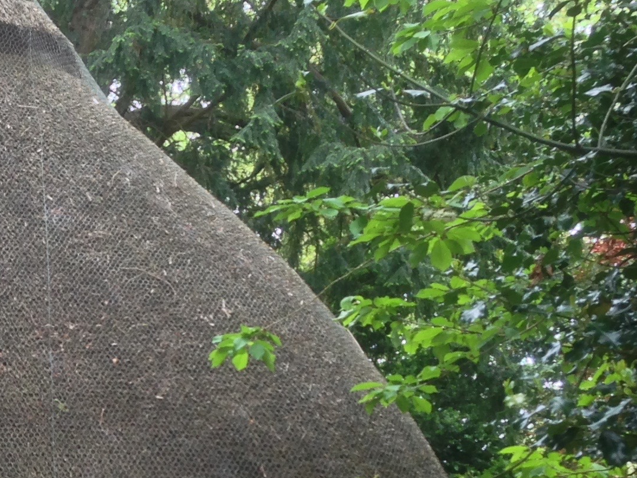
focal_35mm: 100
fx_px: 1840
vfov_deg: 14.4
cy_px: 534
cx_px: -90
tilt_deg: +8.4
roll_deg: -0.6
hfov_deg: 18.8
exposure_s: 1/40
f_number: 2.4
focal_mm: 4.12
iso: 50
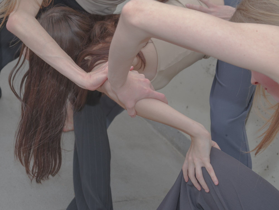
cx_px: 140
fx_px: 476
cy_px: 105
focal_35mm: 59
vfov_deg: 24.8
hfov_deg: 32.7
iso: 320
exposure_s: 1/125
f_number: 10
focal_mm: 75
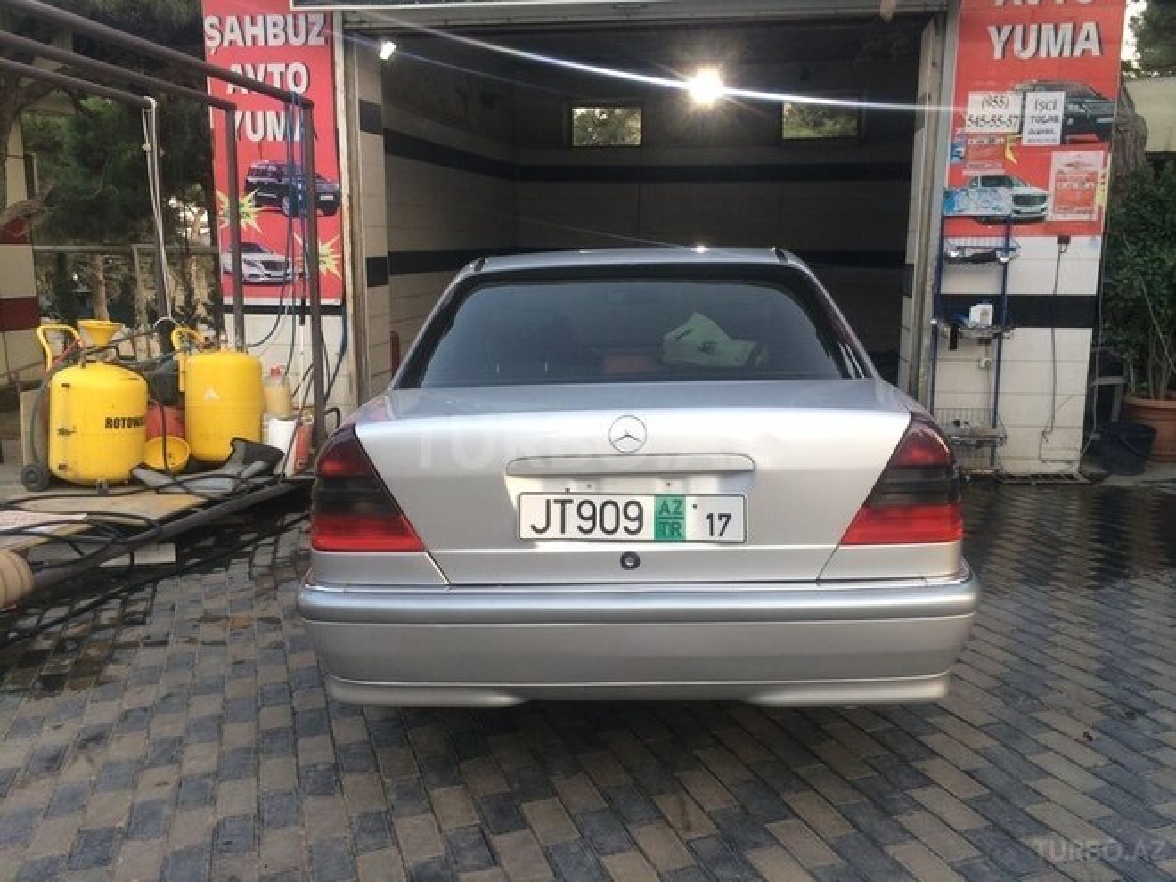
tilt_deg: -17.1
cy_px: 441
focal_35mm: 29
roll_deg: -1.0
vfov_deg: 48.2
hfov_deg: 61.7
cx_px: 588
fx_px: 985
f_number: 2.2
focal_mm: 4.15
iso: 40
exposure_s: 1/50
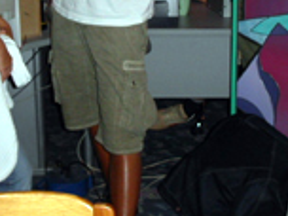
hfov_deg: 19.4
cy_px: 13
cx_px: 200
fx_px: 840
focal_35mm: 101
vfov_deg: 14.5
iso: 105
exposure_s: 1/30
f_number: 2.8
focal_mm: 7.8
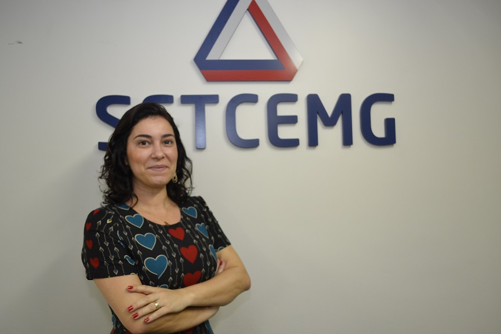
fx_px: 417
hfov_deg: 61.9
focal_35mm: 30
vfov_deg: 43.6
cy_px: 167
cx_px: 250
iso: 720
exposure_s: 1/60
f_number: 3.8
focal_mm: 20
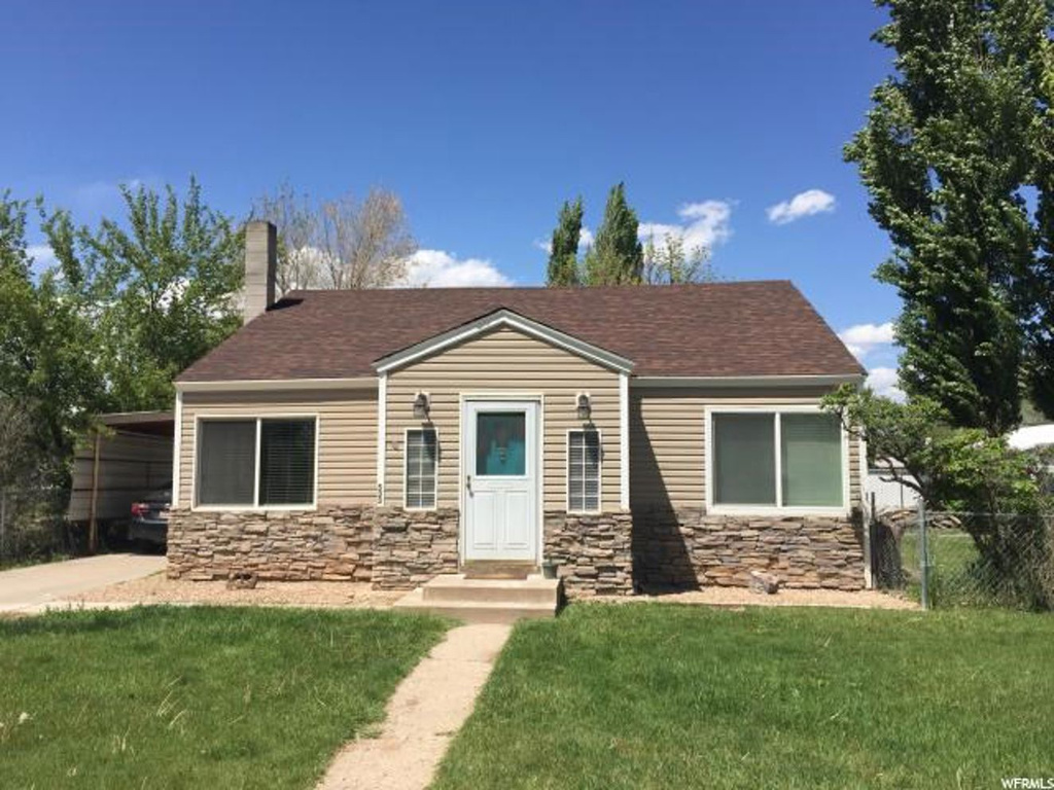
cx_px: 527
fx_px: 883
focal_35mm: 29
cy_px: 395
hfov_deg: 61.7
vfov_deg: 48.2
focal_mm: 4.15
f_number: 2.2
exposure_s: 1/2475
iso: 32
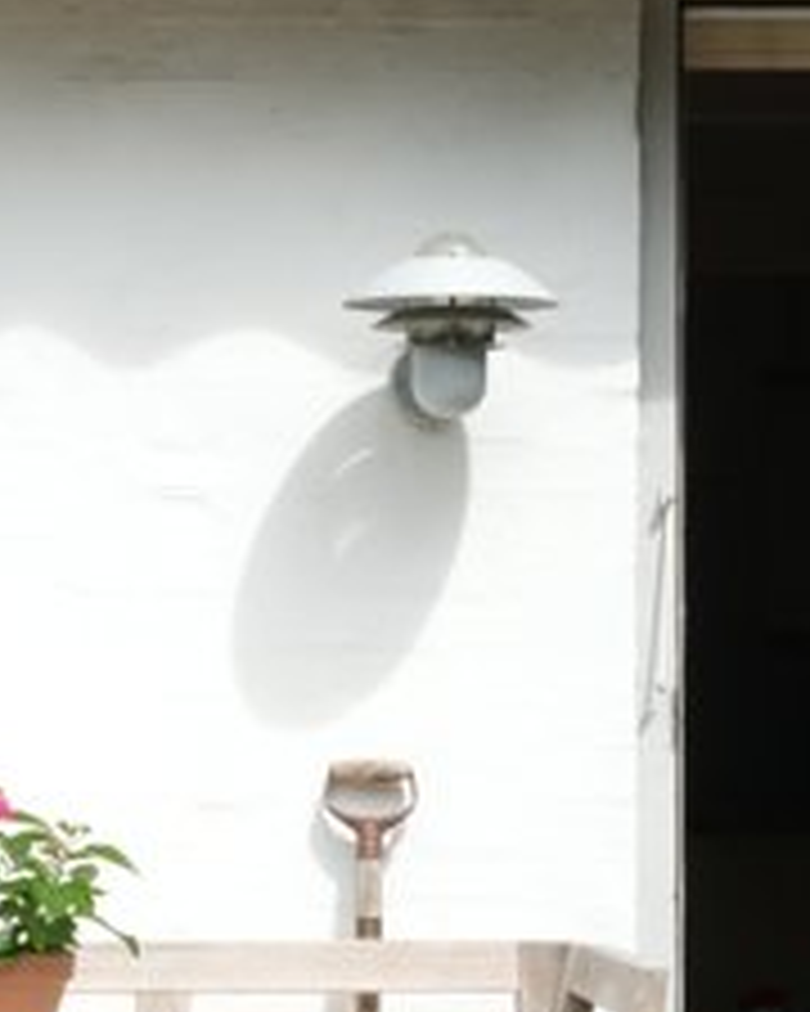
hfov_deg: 11.1
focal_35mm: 137
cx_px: -54
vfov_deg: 14.0
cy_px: 767
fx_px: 4105
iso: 125
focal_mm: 27.1
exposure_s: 1/60
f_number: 13
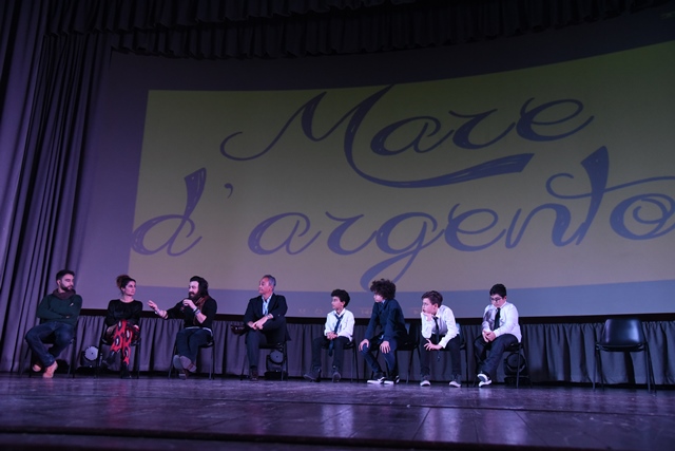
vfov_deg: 41.1
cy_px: 226
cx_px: 338
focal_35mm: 32
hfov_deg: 58.7
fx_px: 600
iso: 4000
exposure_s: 1/320
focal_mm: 32
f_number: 4
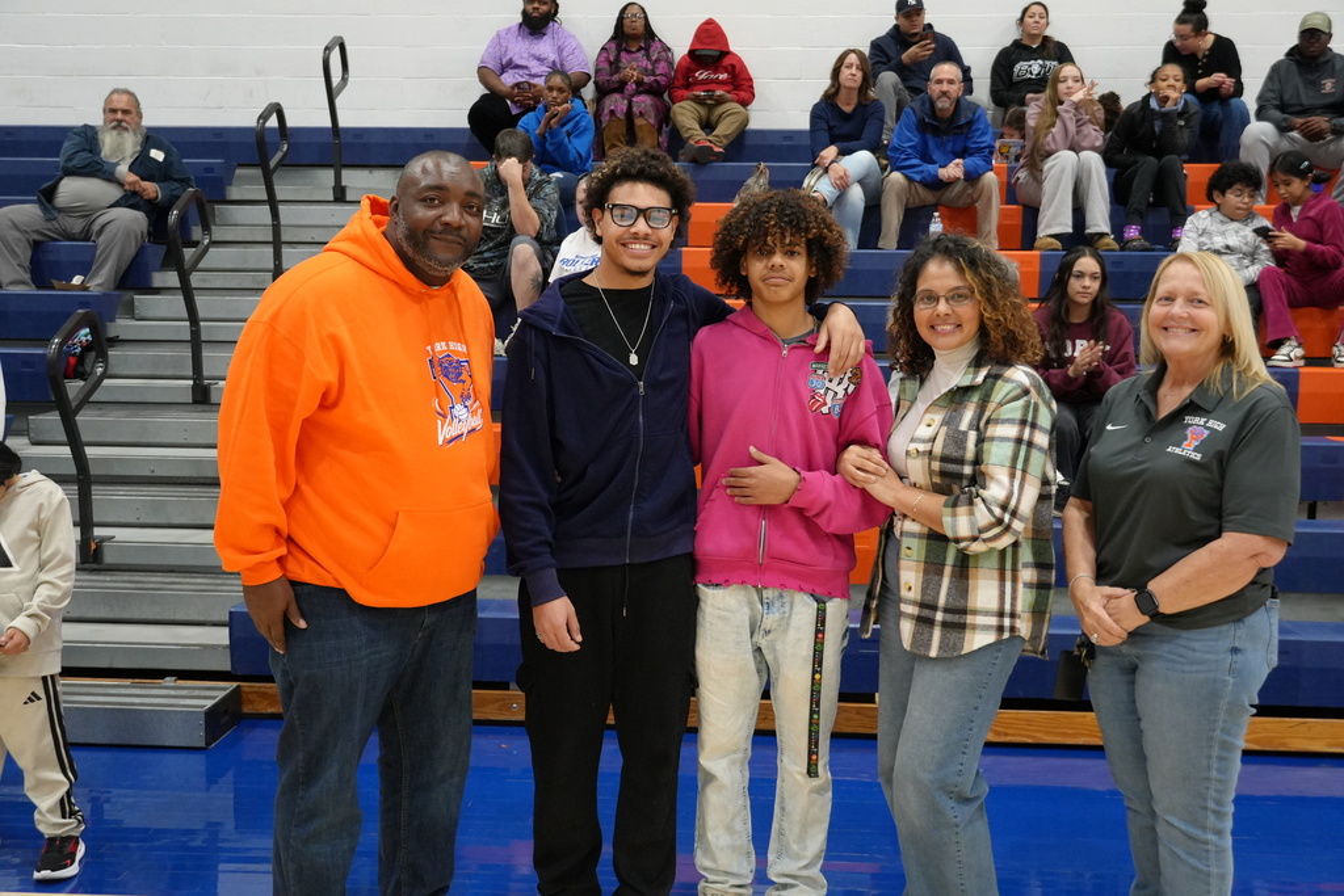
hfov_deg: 49.5
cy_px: 448
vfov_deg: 34.2
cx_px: 672
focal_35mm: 39
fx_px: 1456
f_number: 4
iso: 2500
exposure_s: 1/160
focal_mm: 26
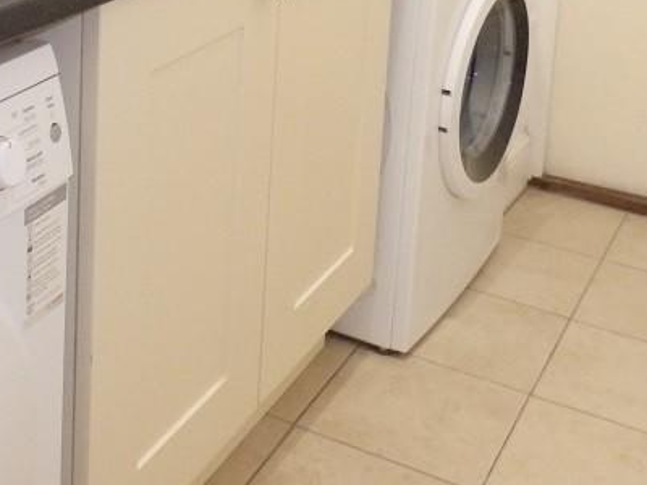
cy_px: -123
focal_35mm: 64
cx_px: 167
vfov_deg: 21.1
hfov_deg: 29.8
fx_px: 1196
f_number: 3
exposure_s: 1/30
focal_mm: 4.5
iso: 800
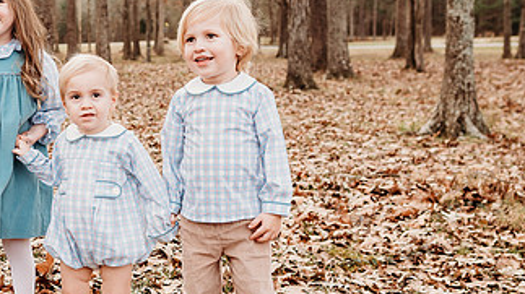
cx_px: 99
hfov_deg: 35.9
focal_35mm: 56
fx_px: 779
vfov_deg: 21.4
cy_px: 133
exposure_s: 1/250
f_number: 3.2
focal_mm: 24
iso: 100
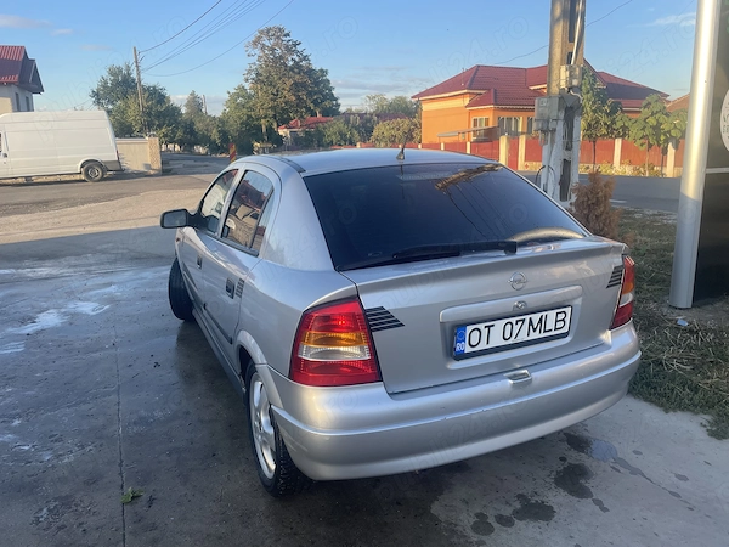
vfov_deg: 53.1
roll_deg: +1.1
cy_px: 274
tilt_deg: -12.9
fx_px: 548
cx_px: 364
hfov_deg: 67.3
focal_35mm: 26
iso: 32
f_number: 1.6
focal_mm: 4.2
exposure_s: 1/690
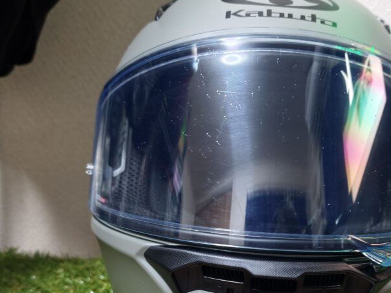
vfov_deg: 36.0
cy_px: 219
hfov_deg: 47.6
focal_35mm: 39
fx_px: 441
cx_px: 233
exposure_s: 1/30
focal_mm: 6.62
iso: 200
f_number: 1.67
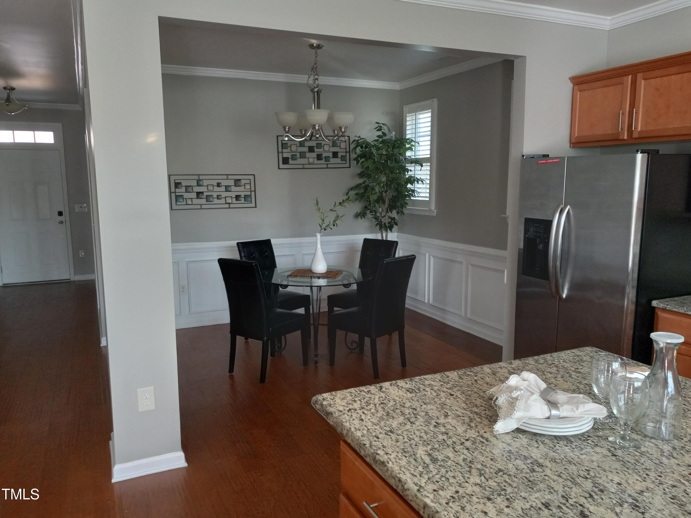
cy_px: 259
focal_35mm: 27
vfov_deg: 51.4
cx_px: 346
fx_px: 539
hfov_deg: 65.3
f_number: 1.8
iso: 125
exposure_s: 1/60
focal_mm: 3.94
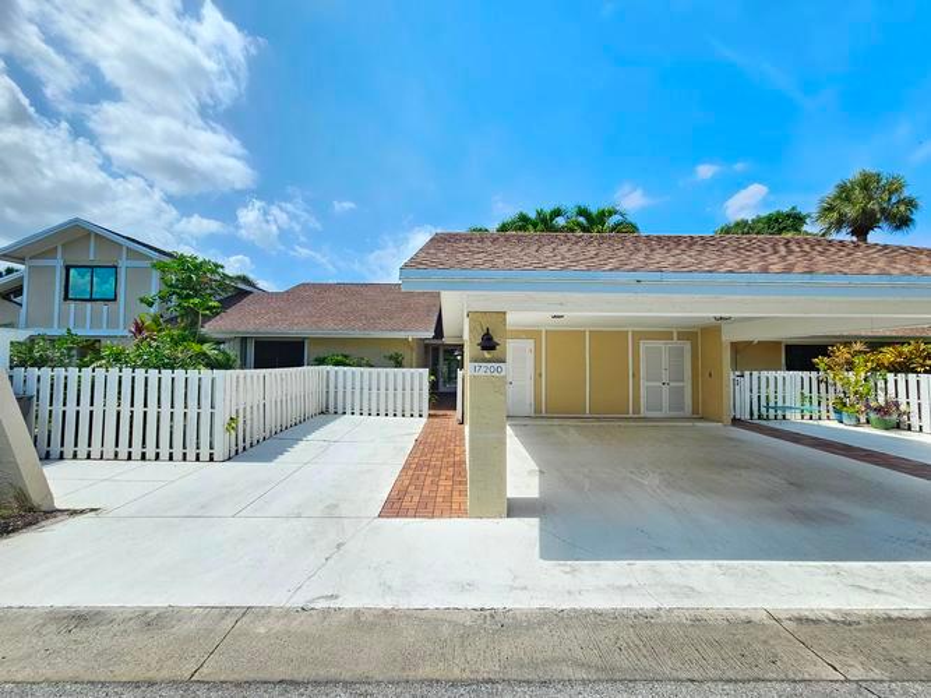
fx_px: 350
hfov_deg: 106.2
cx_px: 466
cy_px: 349
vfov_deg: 89.9
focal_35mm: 13
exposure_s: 1/1258
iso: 50
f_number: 2.2
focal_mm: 2.2
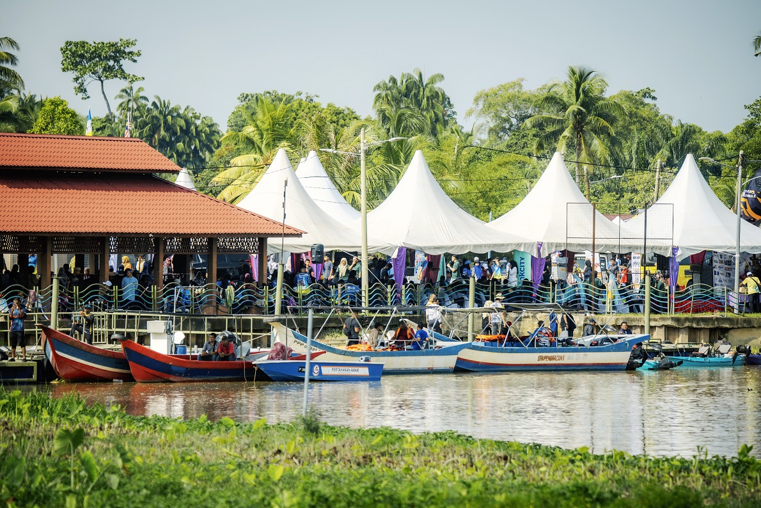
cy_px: 254
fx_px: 6343
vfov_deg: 4.6
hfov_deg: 6.9
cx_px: 380
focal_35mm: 300
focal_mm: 300
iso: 50
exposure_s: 1/250
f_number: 5.6
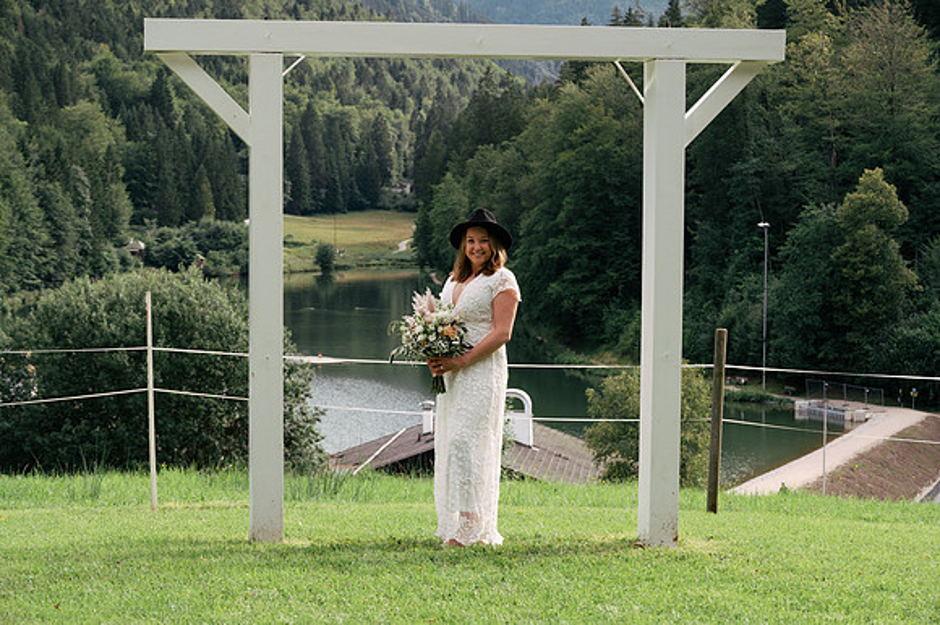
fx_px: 2088
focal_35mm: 80
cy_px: 312
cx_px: 470
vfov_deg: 17.0
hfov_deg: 25.4
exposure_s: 1/250
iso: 500
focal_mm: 80
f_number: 10
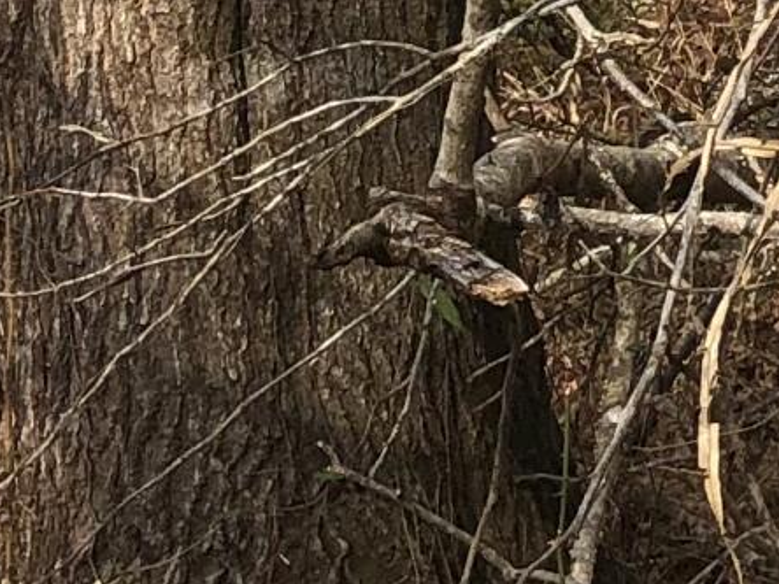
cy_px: -694
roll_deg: -0.6
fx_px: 4253
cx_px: 1686
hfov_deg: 9.6
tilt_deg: +2.0
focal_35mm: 189
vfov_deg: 7.5
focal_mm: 3.99
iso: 20
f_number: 1.8
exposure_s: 1/923
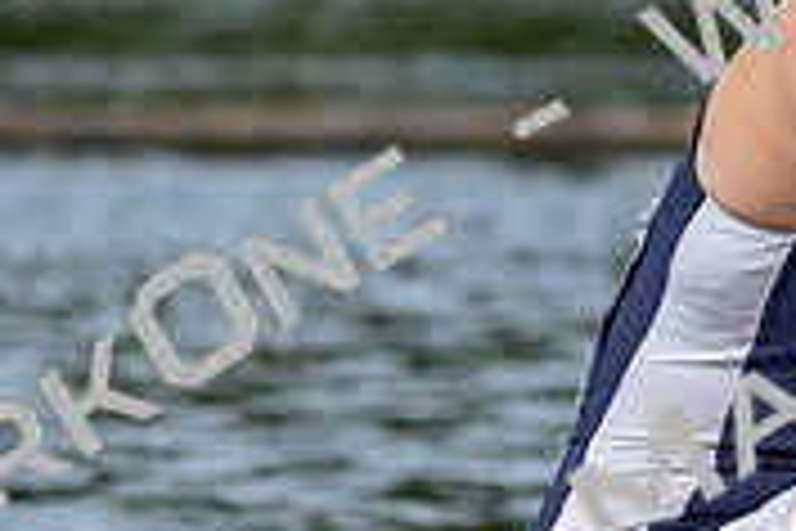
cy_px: 97
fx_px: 14526
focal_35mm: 657
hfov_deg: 3.1
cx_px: 1196
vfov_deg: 2.1
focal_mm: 200
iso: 400
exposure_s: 1/1600
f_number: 5.6
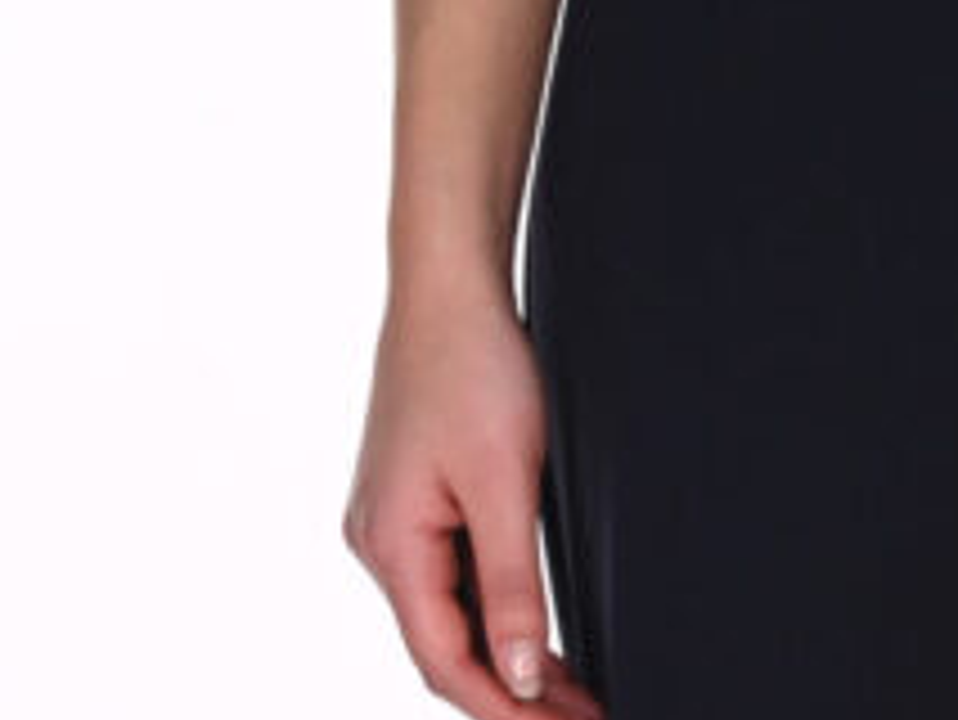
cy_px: 1278
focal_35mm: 342
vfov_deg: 4.3
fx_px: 9470
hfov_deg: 5.7
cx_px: 1448
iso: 100
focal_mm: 74
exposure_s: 1/125
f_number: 9
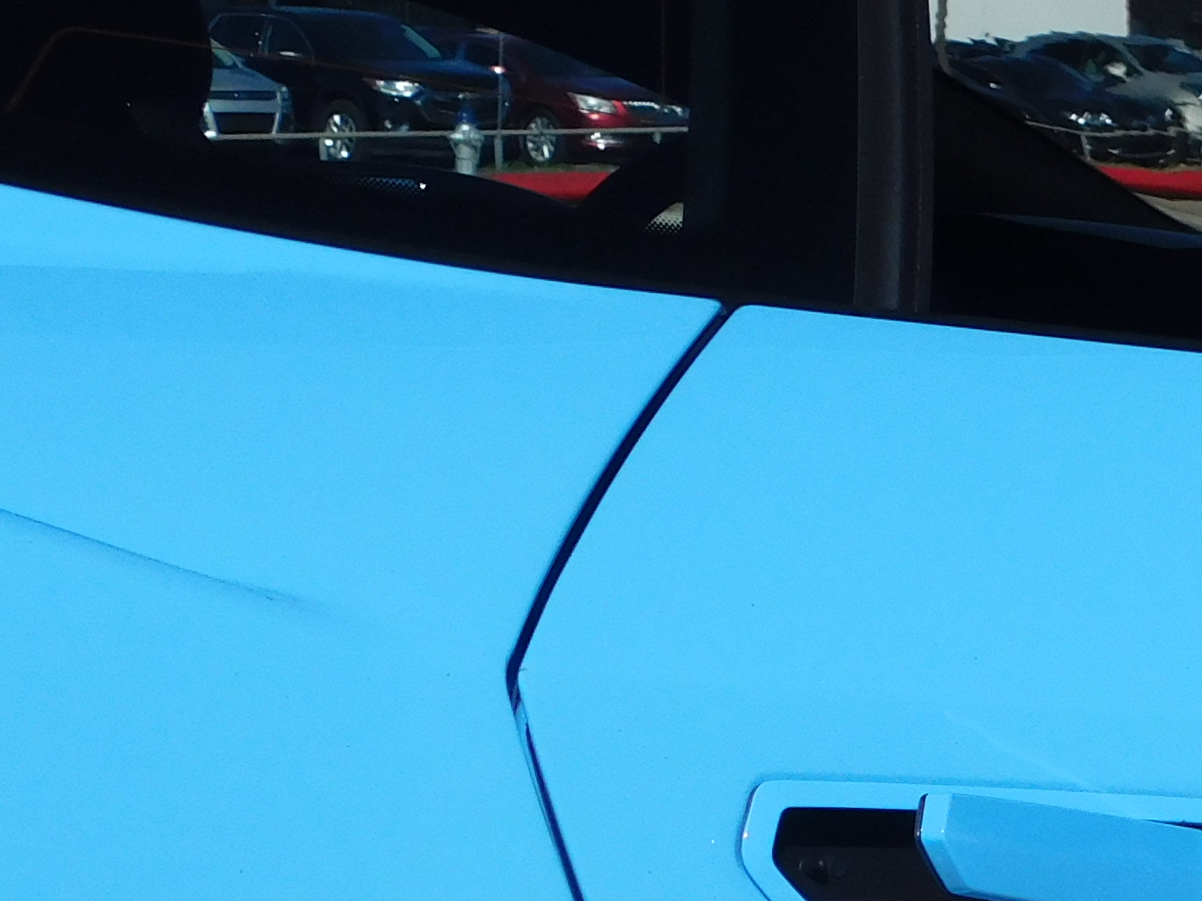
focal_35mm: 146
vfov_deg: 10.1
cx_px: 1838
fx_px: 5070
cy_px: 774
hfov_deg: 12.8
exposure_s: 1/800
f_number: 7.4
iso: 125
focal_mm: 8
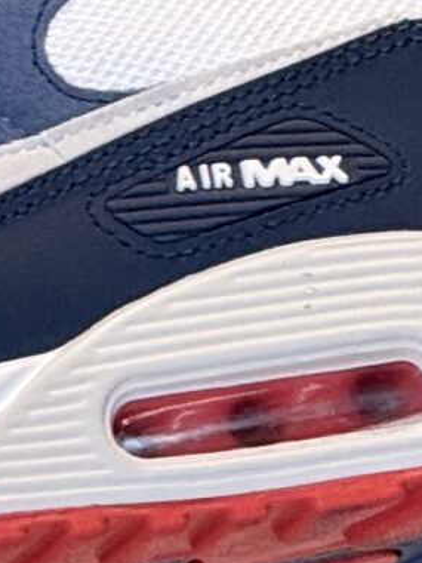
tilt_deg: -11.6
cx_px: -111
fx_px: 13134
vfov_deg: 2.5
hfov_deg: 1.8
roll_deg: -1.4
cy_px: 190
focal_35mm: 808
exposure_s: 1/100
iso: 100
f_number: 2.8
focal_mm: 15.66
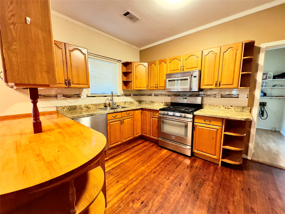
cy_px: 107
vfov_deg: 85.7
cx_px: 142
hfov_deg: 102.1
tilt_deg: -7.1
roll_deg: +0.3
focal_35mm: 14
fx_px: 115
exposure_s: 1/40
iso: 1250
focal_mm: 2.22
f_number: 2.2
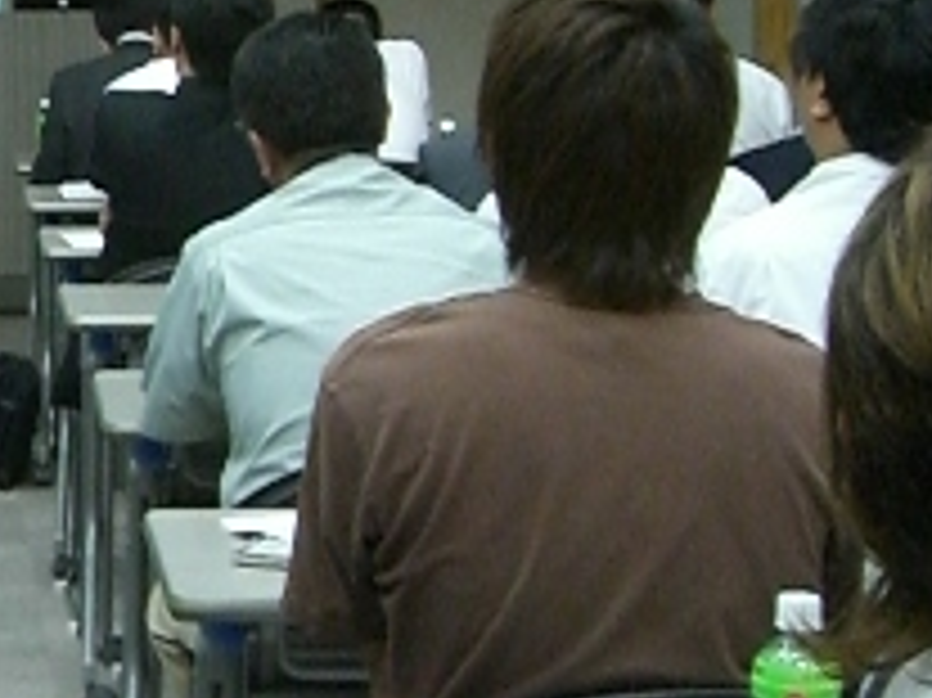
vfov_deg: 13.3
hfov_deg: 16.9
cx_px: -284
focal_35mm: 110
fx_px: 2960
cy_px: 59
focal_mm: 6.2
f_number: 2.7
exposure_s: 1/50
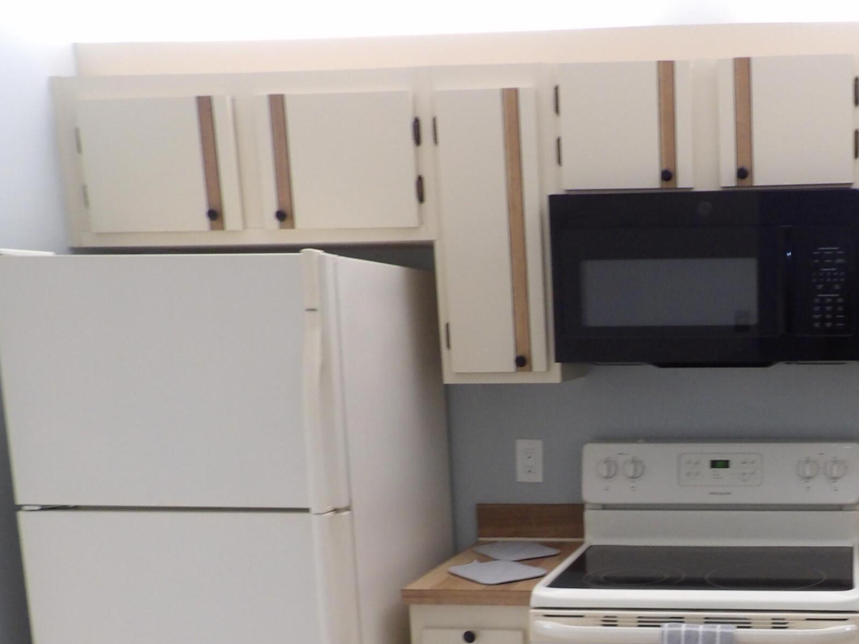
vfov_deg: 30.8
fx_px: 1117
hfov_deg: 39.2
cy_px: 573
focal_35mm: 45
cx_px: 767
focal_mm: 4.3
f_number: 3.2
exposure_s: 1/20
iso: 200
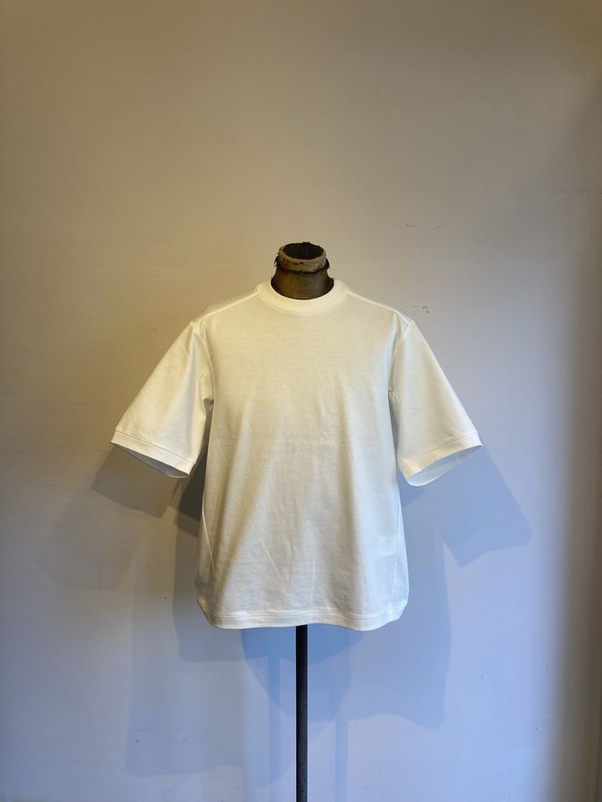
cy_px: 401
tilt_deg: -9.1
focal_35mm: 28
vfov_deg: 63.4
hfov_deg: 49.7
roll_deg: +0.4
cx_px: 301
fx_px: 649
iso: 25
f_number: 1.8
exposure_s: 1/100
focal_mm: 3.99
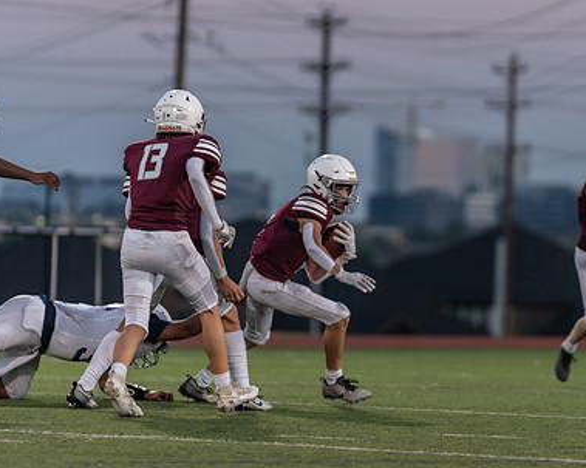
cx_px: 365
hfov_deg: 5.7
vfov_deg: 4.5
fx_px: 5930
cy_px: 246
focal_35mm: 342
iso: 800
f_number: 2.8
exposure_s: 1/640
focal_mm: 200
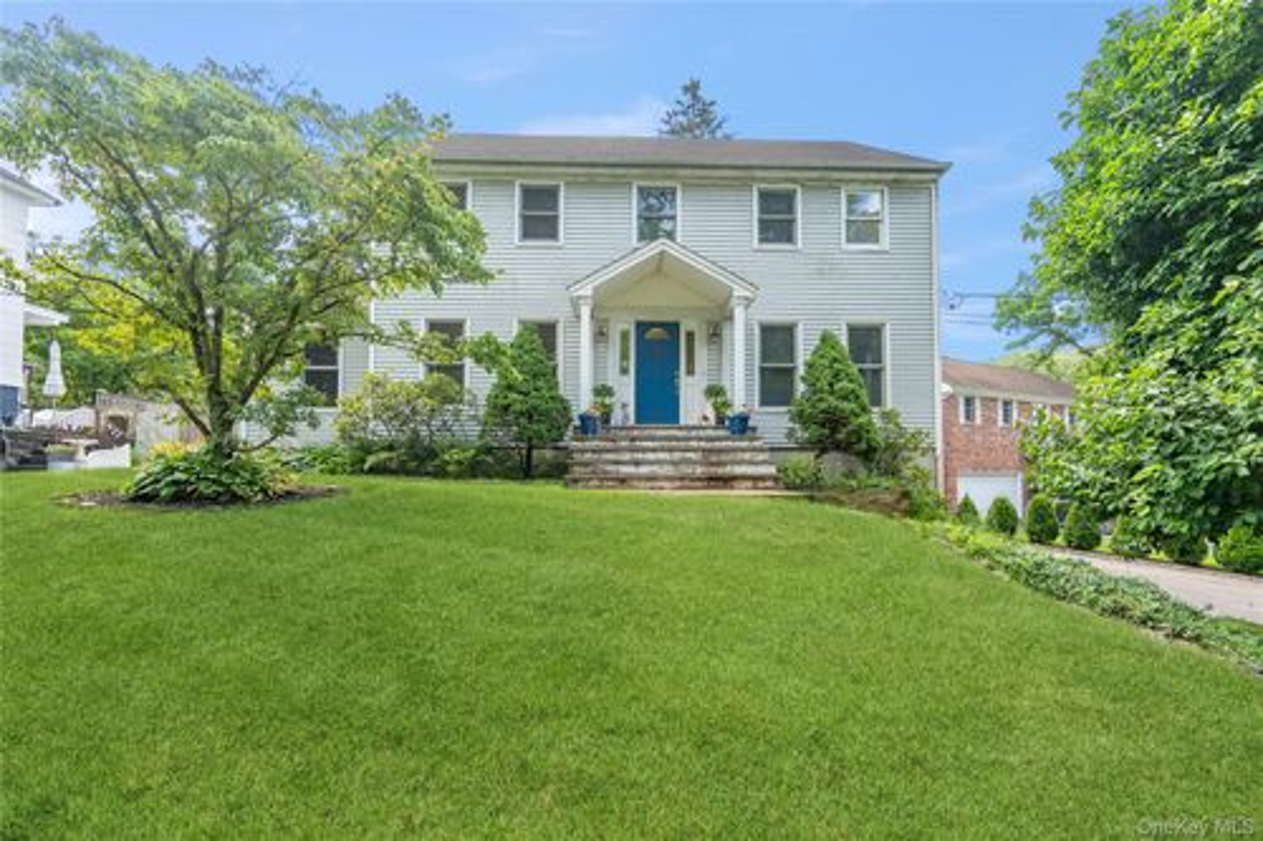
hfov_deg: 96.8
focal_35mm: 16
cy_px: 420
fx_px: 561
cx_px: 632
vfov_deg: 73.7
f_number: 5.6
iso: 400
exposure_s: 1/250
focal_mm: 16
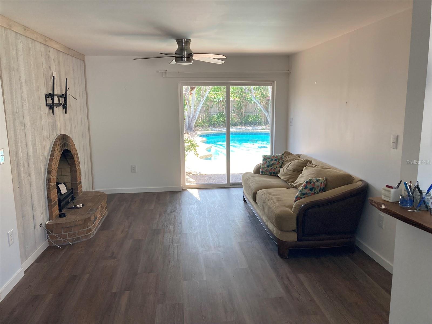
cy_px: 162
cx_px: 216
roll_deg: +0.8
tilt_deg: -9.5
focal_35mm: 28
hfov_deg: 63.4
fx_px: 349
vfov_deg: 49.7
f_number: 1.8
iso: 80
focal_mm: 3.99
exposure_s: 1/121
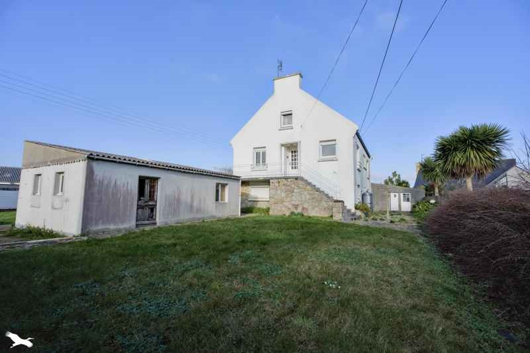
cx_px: 265
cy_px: 176
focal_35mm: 17
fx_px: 244
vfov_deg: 71.7
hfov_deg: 94.6
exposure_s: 1/4000
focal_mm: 16.6
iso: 800
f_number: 8
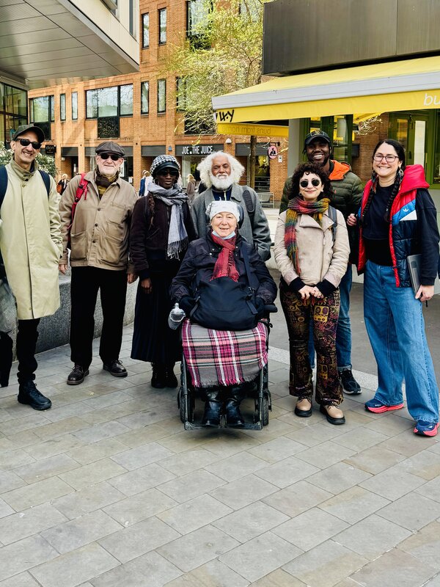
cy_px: 294
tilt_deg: -3.2
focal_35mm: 24
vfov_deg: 71.6
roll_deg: -0.1
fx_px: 407
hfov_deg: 56.8
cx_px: 220
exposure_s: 1/707
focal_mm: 6.76
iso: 80
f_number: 1.78
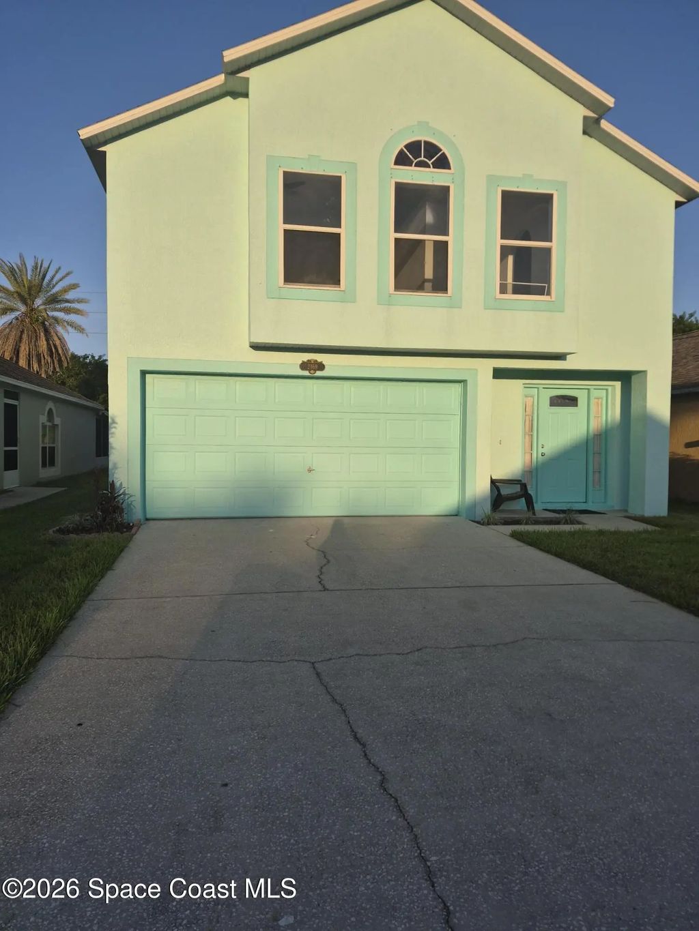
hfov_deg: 58.9
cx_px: 350
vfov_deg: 73.9
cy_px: 466
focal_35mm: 23
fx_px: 619
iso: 80
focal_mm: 5.4
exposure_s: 1/5120
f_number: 1.8
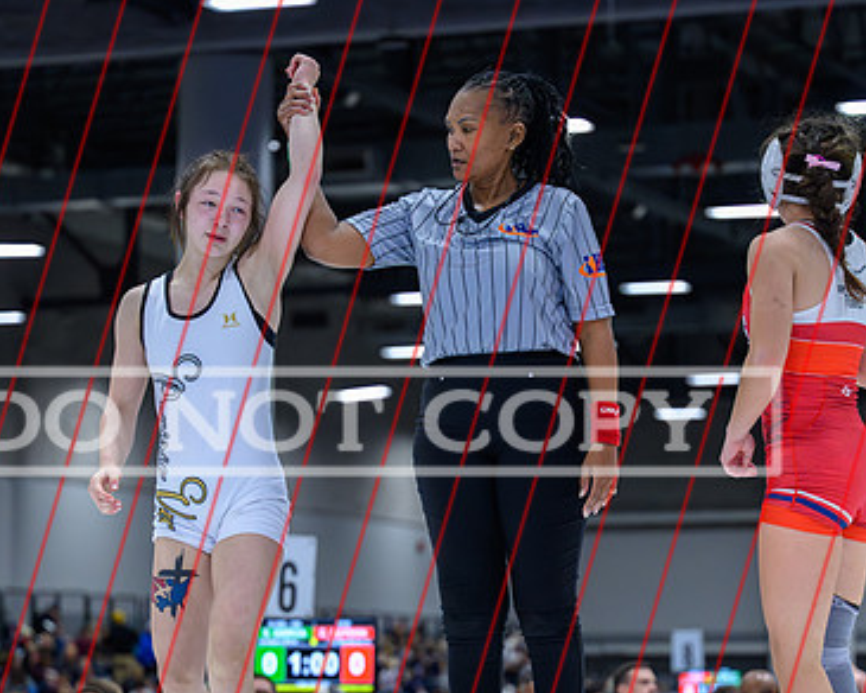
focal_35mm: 141
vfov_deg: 10.9
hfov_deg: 13.7
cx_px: 393
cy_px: 461
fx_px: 3614
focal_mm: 79
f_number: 2.8
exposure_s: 1/500
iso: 5600
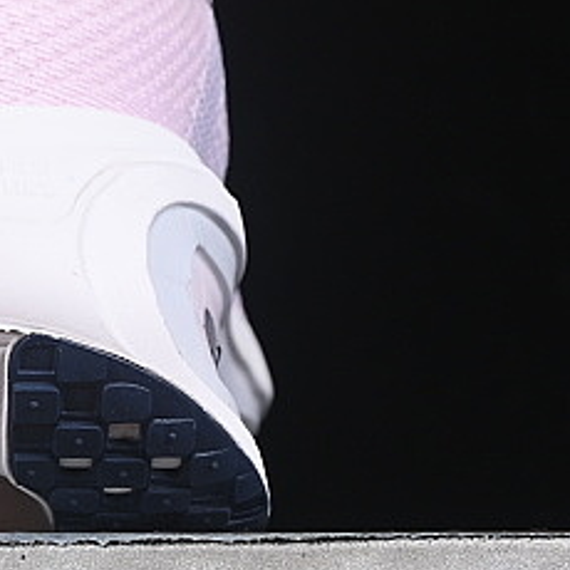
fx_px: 5570
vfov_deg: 5.8
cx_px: -352
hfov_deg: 5.8
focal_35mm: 299
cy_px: -22
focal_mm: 50
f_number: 7.1
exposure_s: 1/60
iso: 160
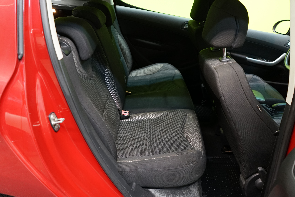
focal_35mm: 28
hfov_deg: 65.5
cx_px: 148
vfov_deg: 46.4
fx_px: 229
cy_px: 98
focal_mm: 28
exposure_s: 1/30
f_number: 3.5
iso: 1250
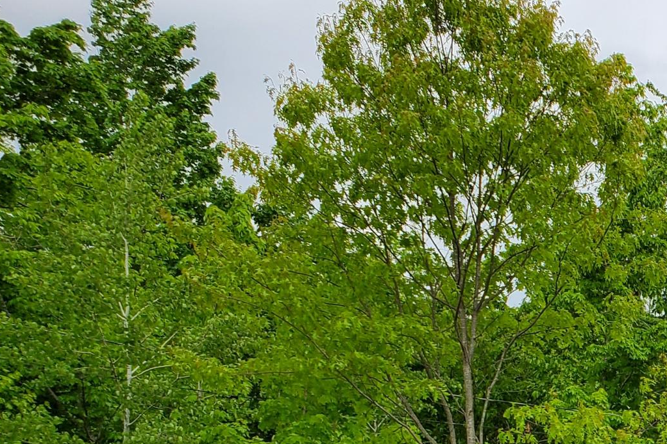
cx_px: 943
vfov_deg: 16.4
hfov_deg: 22.3
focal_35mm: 78
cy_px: 607
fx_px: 1445
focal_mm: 4.3
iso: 50
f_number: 2.4
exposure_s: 1/1192
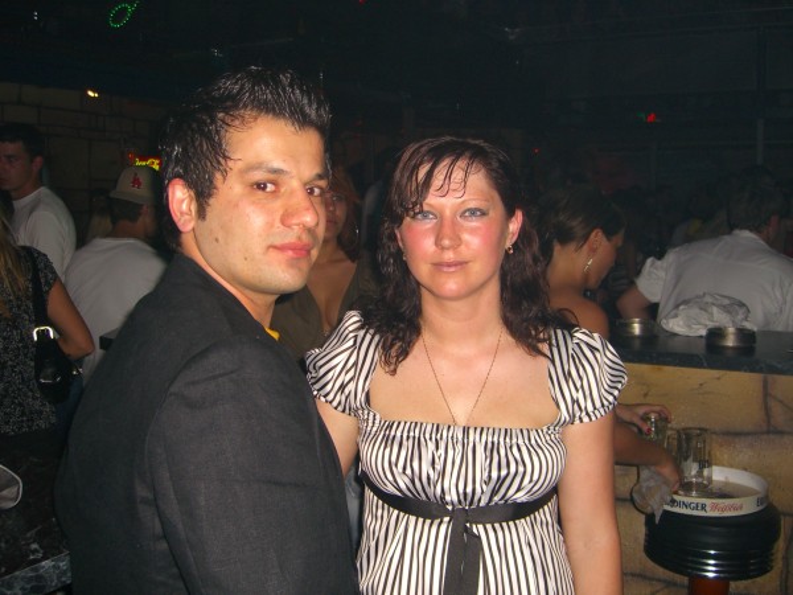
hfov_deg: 49.0
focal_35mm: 38
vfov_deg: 37.7
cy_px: 298
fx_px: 871
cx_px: 396
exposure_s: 1/60
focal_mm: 7.9
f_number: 2.8
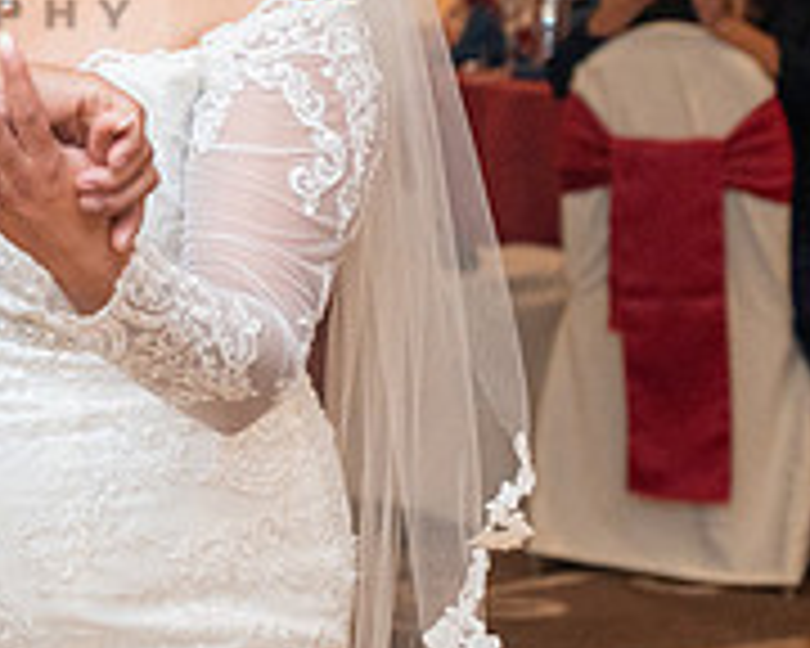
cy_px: -50
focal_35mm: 212
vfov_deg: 7.3
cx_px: -212
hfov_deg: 9.0
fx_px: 5082
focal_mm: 70
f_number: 4
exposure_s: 1/160
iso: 2500
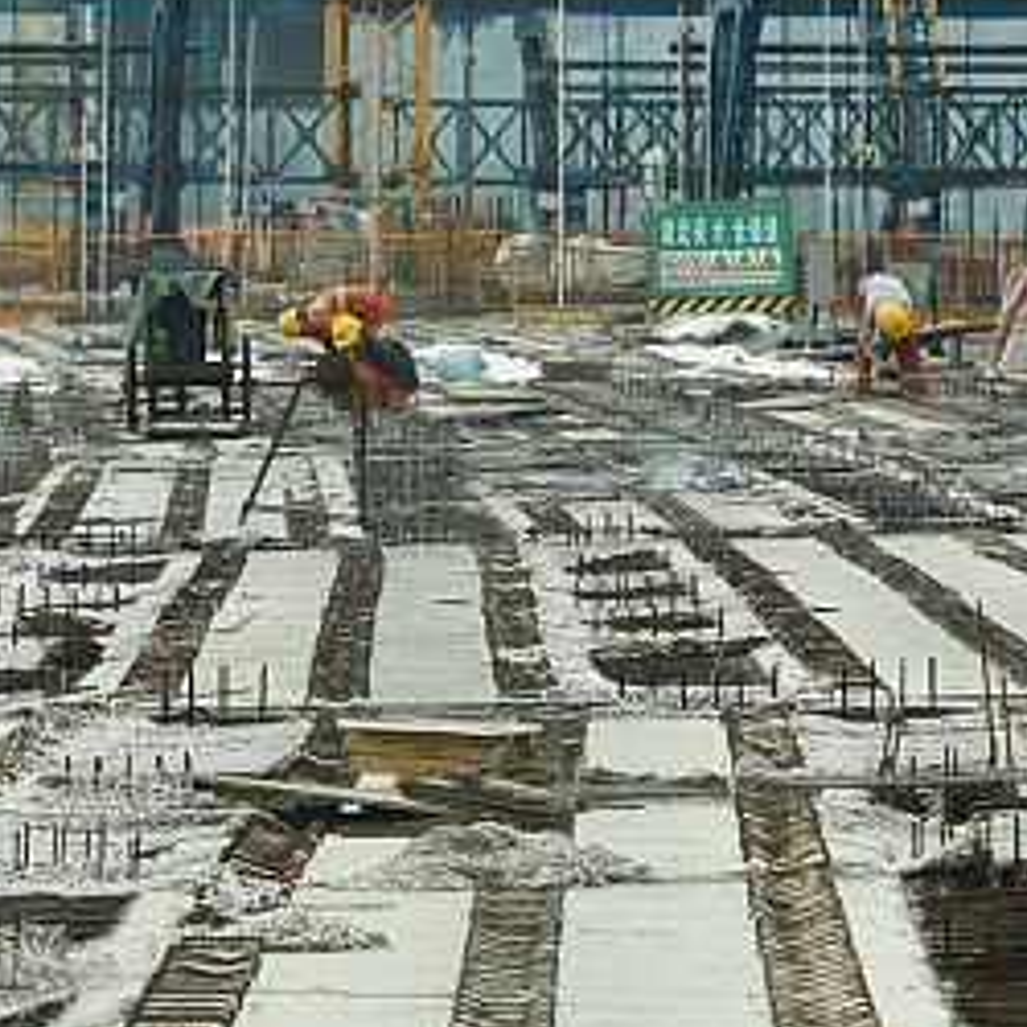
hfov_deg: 3.5
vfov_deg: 3.5
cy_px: 166
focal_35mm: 498
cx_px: 382
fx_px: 16716
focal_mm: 122
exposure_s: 1/250
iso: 80
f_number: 6.3
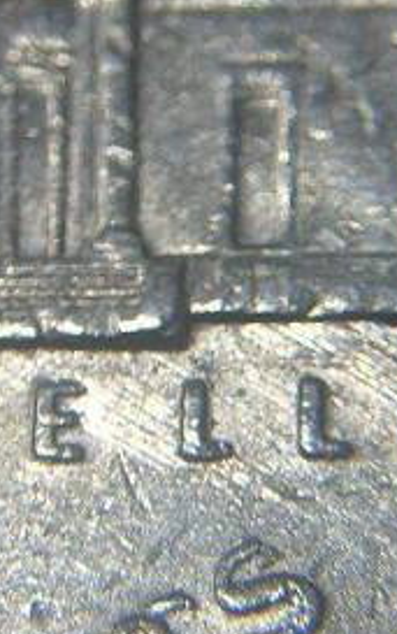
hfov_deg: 6.9
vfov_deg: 11.0
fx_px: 3301
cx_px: 353
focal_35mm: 191
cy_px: 388
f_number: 3.9
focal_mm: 10.1
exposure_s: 1/32.4
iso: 100
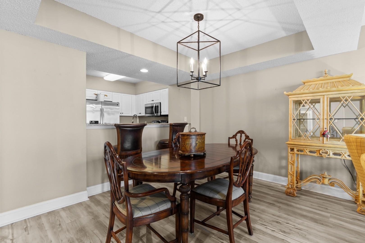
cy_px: 122
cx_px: 182
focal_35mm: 15
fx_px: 152
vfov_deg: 77.3
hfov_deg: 100.4
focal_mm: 10
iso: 100
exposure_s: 1/4
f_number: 4.5
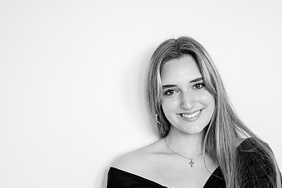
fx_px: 619
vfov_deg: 17.2
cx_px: 183
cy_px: 140
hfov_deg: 25.6
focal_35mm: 79
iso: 1600
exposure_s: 1/200
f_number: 2.8
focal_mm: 45
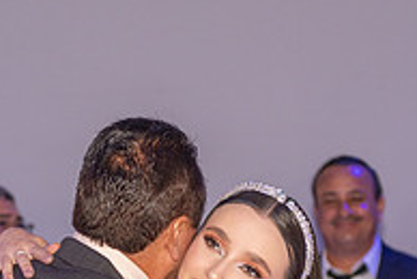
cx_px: 189
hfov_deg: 9.8
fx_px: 2425
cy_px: 400
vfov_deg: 6.5
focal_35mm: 209
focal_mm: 70
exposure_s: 1/125
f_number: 2.8
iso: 800
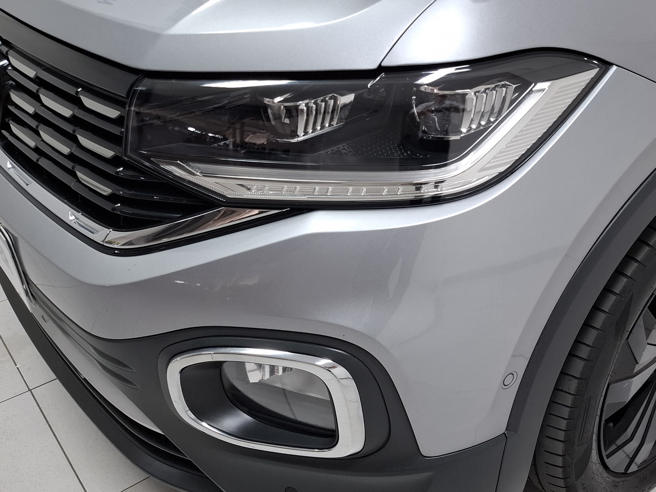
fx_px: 663
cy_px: 234
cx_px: 449
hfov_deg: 51.4
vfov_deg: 40.7
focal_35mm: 35
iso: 250
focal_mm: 5.54
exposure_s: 1/60
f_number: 1.8
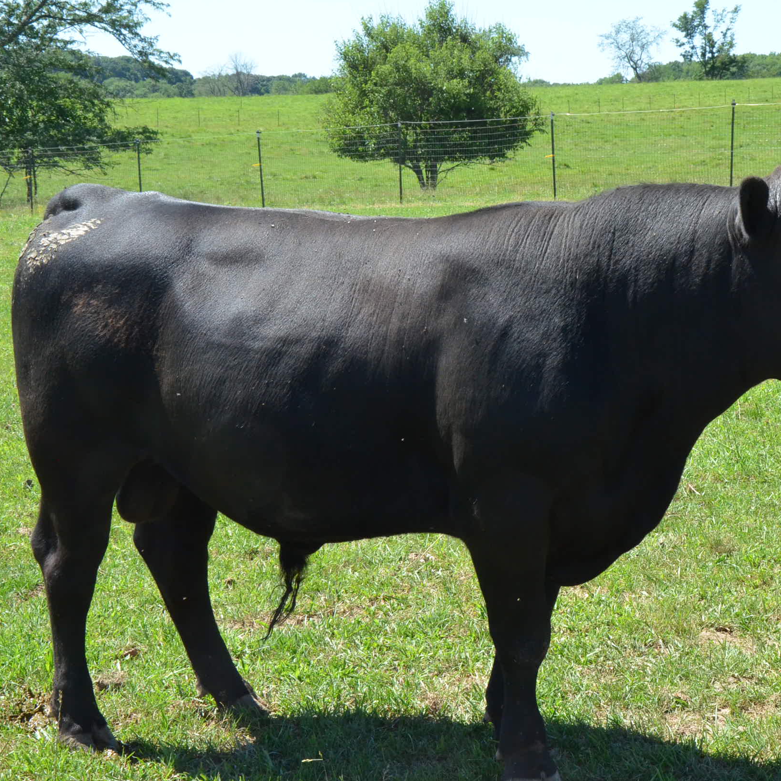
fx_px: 1965
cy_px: 390
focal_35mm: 77
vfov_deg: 22.5
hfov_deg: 22.4
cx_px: 512
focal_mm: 40
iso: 2000
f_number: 14
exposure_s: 1/800
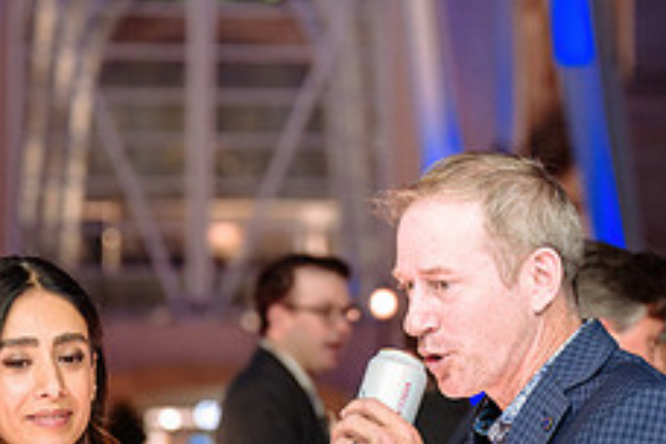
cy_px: 302
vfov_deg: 7.7
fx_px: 3293
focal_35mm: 178
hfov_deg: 11.5
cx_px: 377
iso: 1000
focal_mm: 70
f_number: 2.8
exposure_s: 1/80
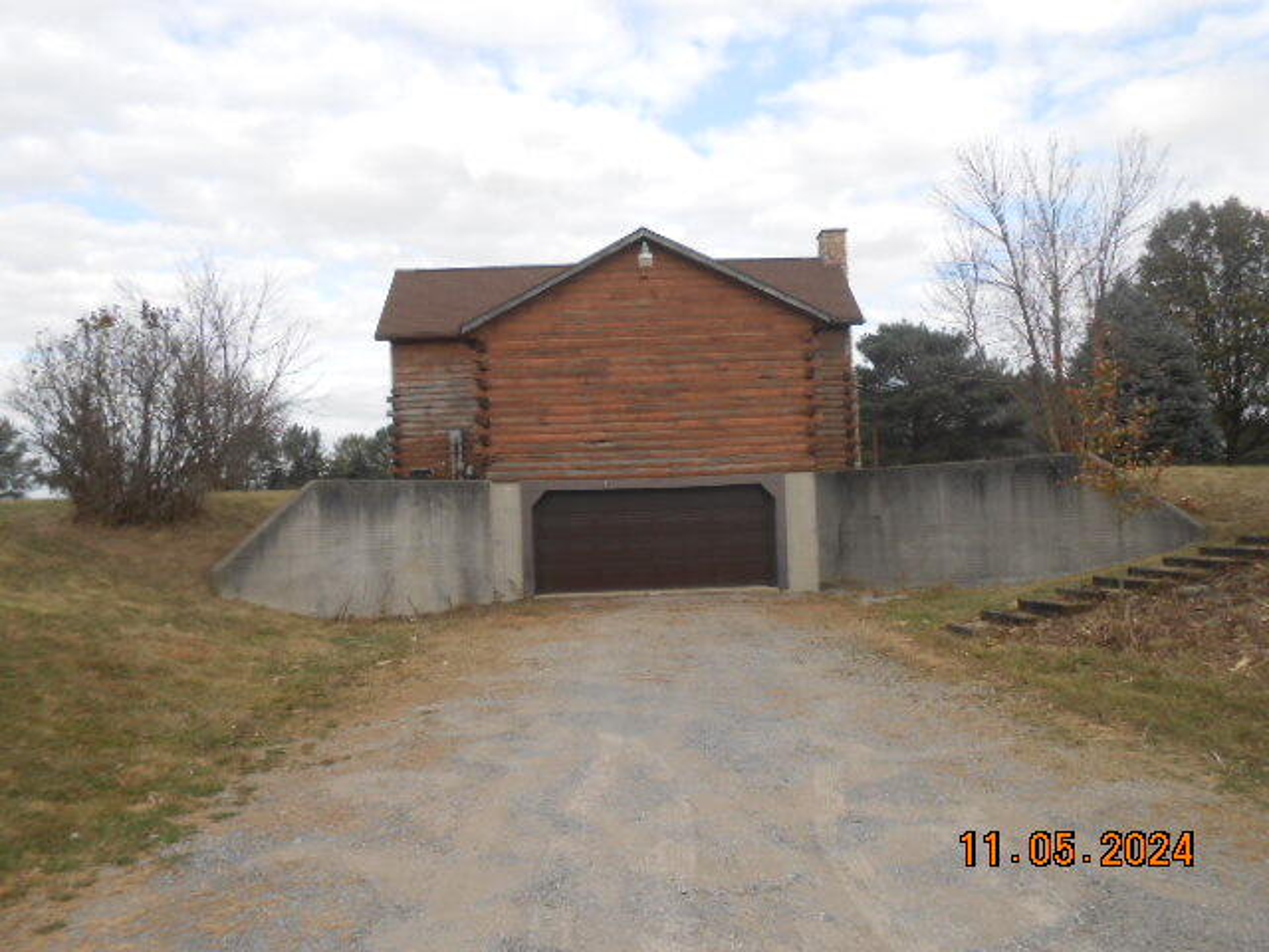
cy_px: 476
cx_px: 634
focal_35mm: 26
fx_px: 953
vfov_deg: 53.1
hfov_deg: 67.3
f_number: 3.5
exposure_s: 1/400
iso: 80
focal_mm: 4.6
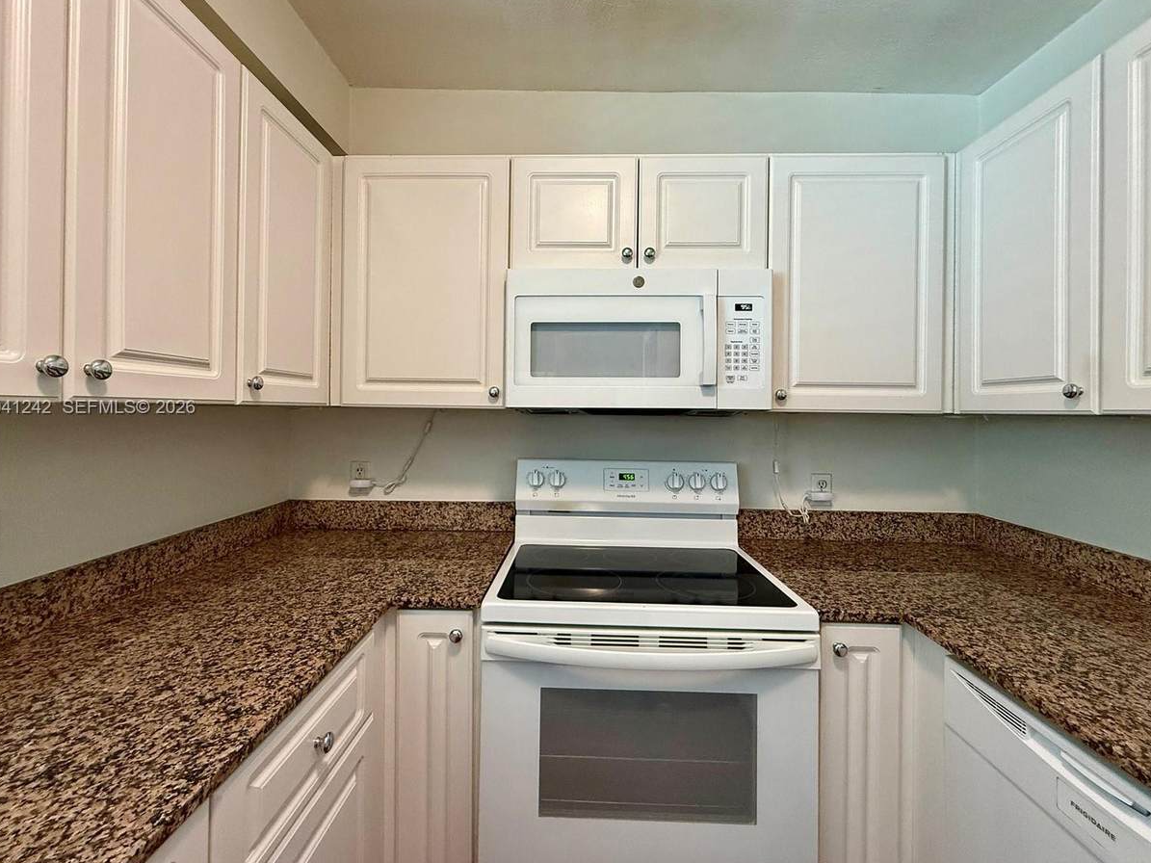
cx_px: 572
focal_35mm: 15
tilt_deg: -0.7
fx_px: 499
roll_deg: -1.5
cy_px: 408
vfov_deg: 81.7
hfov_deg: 98.2
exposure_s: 1/120
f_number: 2.2
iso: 320
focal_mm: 2.22
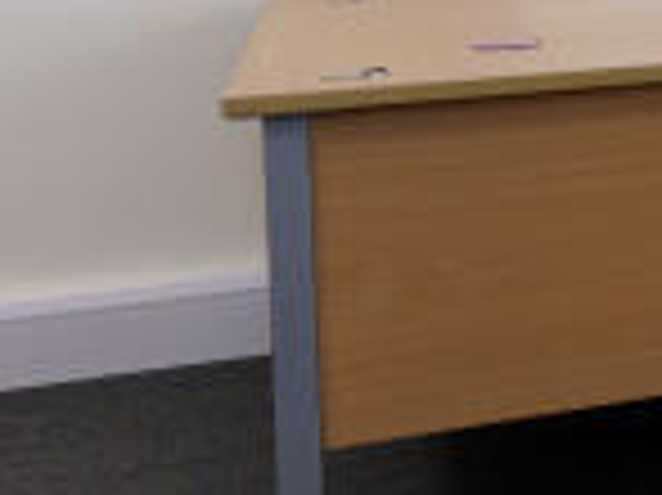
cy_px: -88
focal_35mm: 94
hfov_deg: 16.9
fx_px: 1796
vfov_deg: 15.2
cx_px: 1220
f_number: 8
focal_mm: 14
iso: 320
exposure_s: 1/30
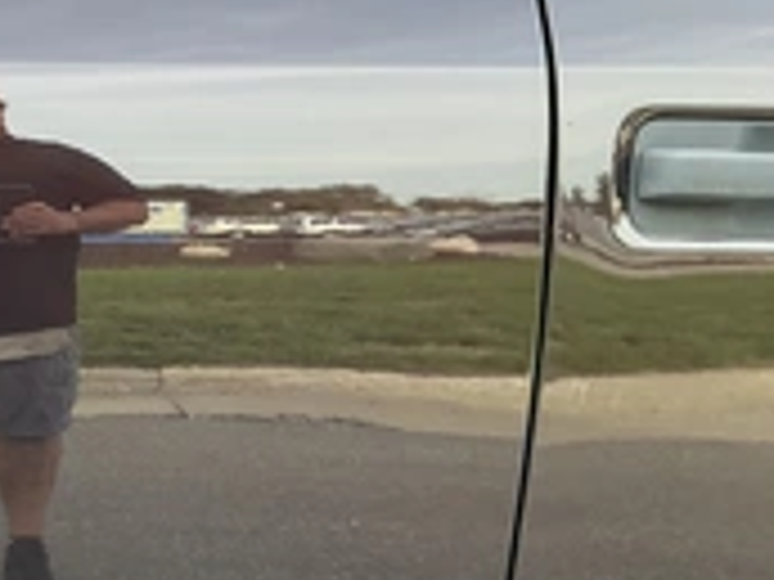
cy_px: 387
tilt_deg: -10.9
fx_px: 1453
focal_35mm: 65
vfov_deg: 22.5
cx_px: -99
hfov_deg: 27.1
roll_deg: -0.3
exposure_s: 1/122
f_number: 1.8
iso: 50
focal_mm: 3
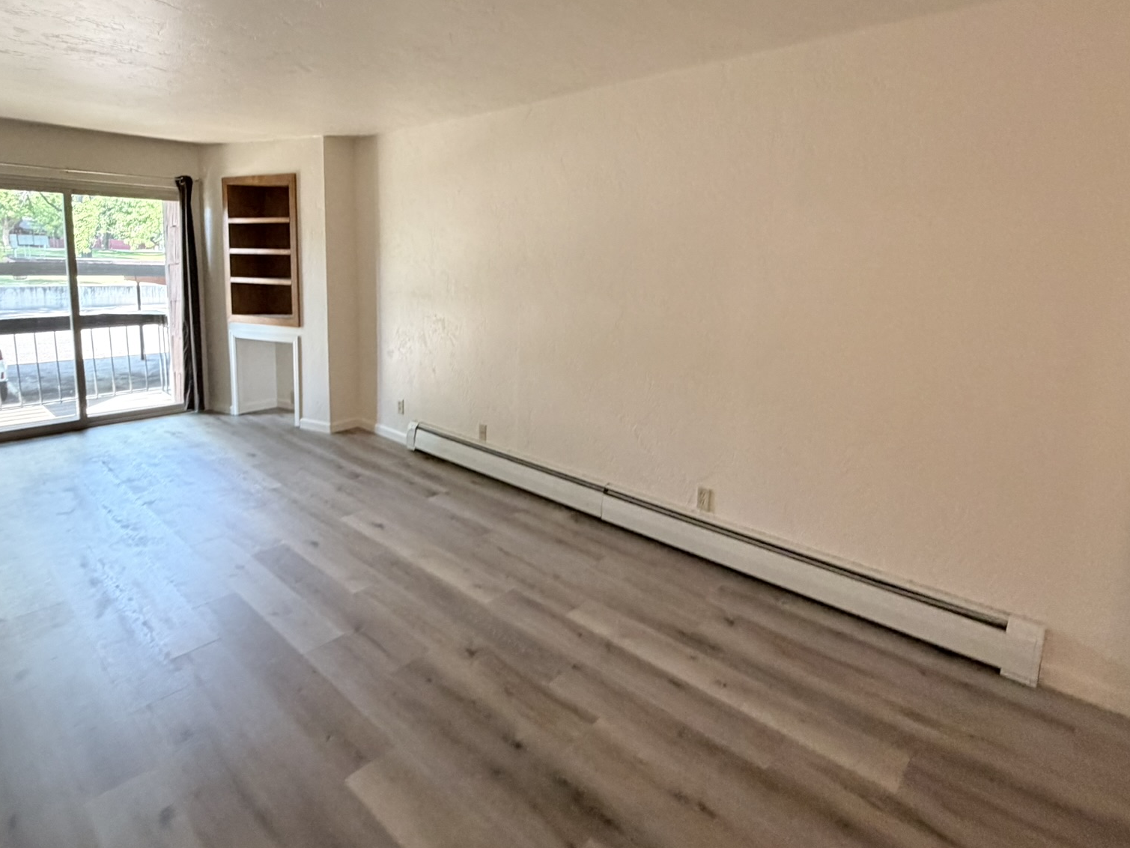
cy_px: 329
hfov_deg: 84.5
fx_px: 620
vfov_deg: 67.8
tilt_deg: -7.4
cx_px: 517
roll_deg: -1.1
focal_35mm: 19
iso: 320
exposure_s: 1/60
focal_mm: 2.22
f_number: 2.2
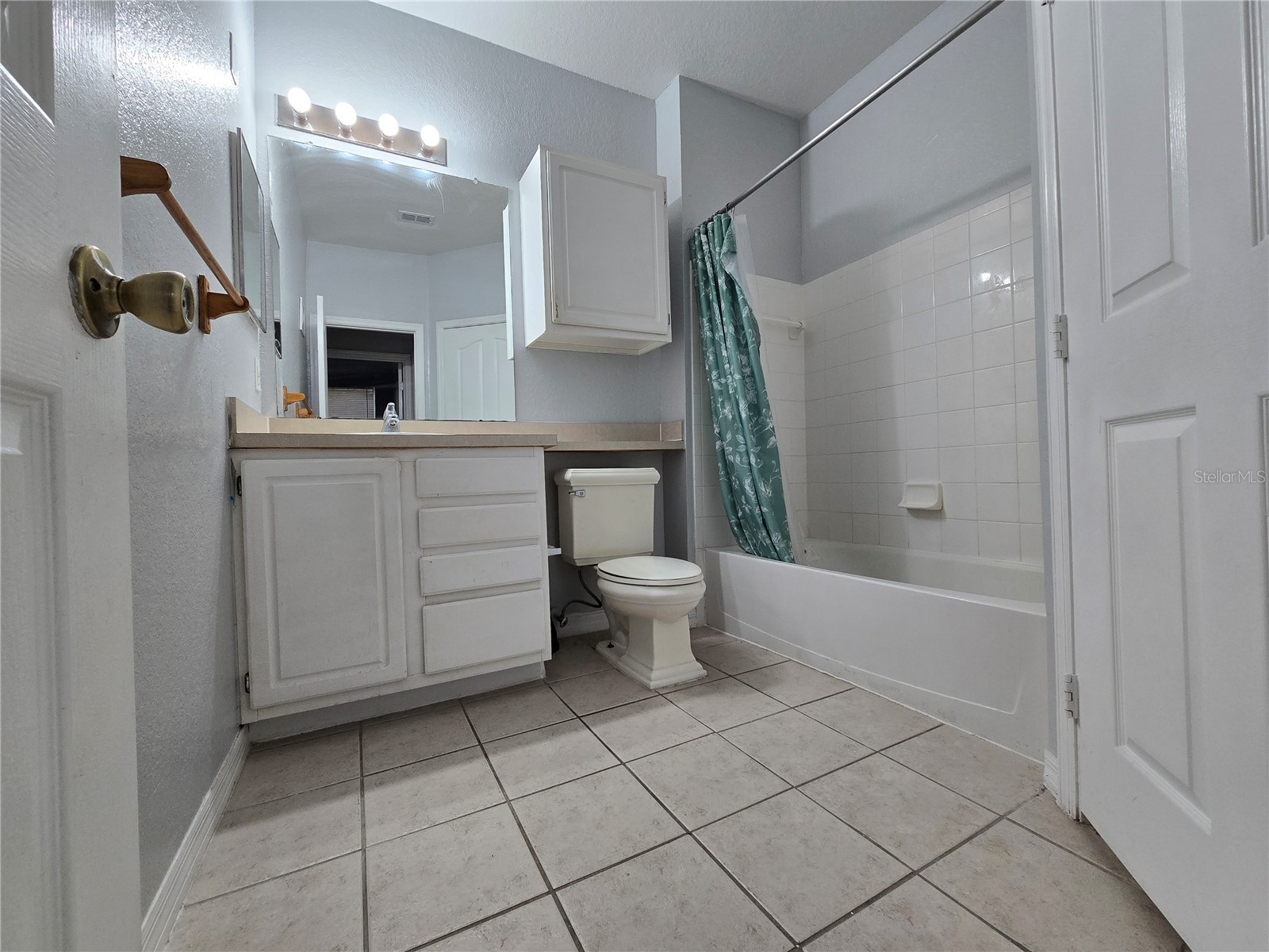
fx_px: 477
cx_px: 634
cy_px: 476
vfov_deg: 89.9
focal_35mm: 13
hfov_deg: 106.2
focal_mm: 2.2
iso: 100
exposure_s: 1/60
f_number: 2.2
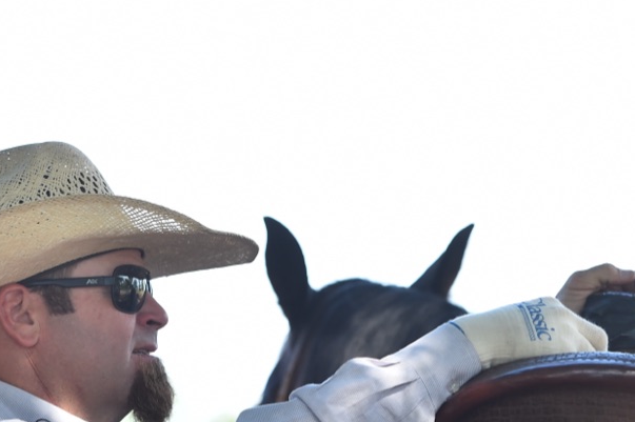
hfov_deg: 10.1
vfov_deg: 6.7
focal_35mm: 203
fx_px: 3578
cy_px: 404
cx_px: 269
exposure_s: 1/500
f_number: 4
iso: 320
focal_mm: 102
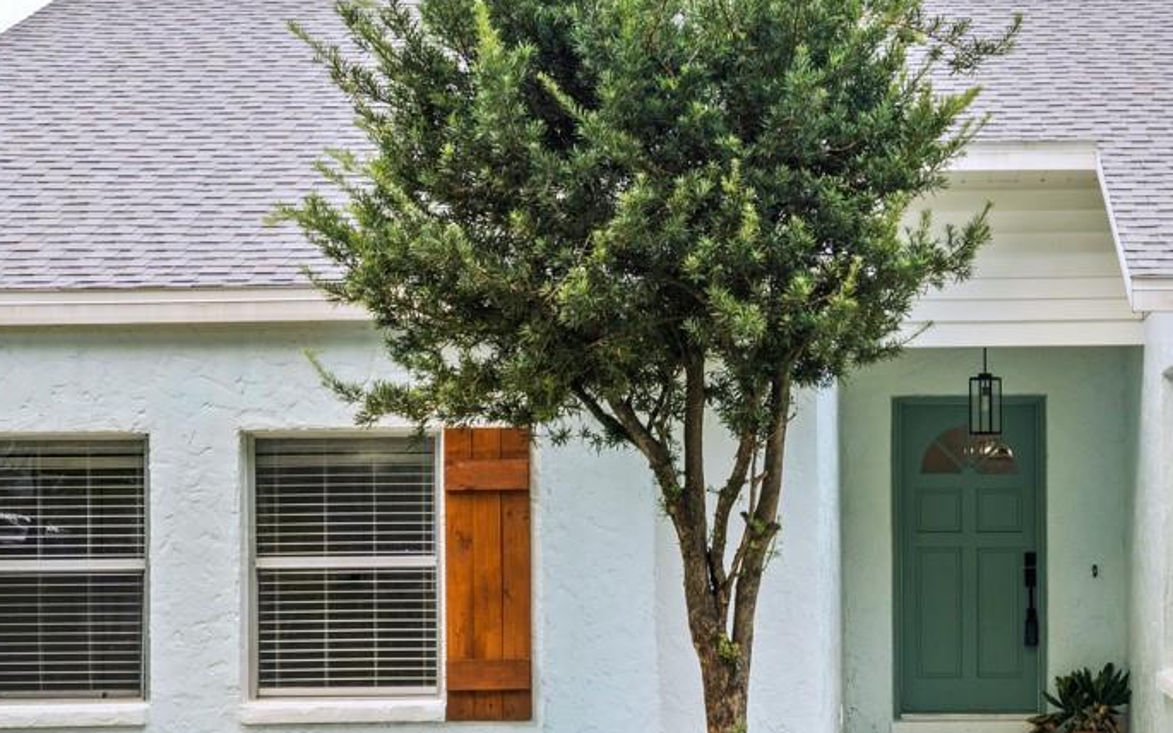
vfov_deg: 16.1
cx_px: 968
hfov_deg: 25.0
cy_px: 494
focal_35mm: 81
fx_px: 2589
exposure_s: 1/30
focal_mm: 34
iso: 250
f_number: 9
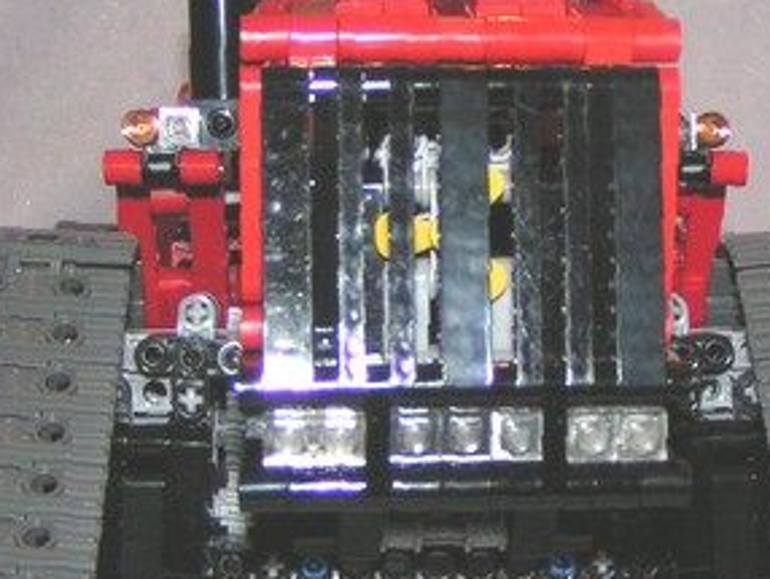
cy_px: 226
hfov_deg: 22.9
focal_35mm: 85
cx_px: 485
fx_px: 1892
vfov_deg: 17.4
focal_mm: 5.8
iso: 200
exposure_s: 1/40
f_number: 2.8
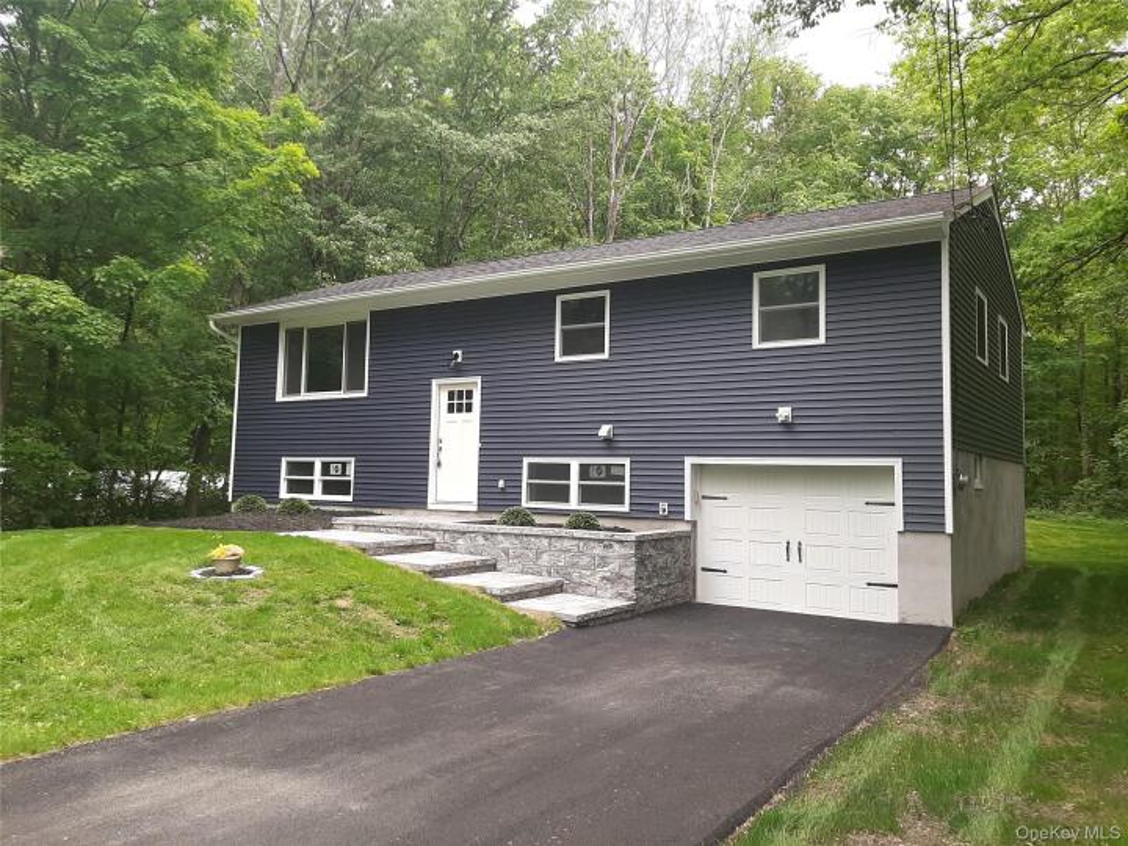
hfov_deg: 67.3
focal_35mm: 26
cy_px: 423
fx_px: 847
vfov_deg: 53.1
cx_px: 564
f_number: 1.7
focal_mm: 3.93
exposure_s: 1/157
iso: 40
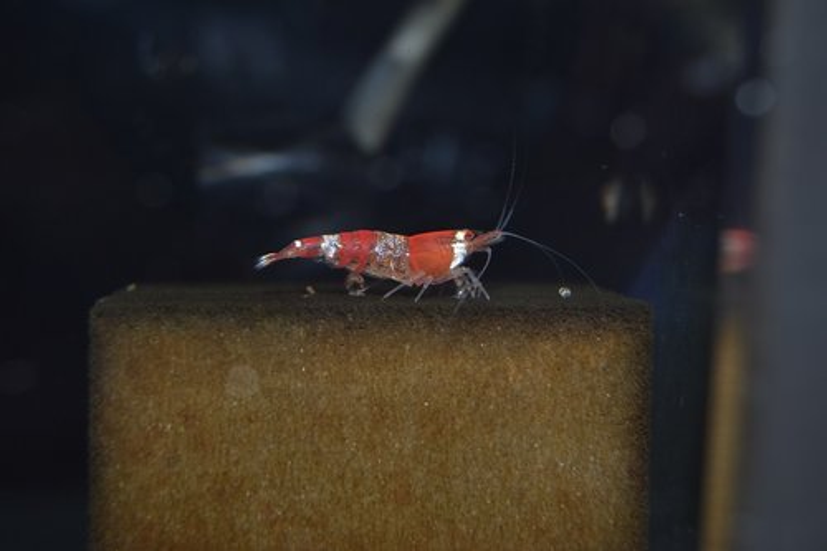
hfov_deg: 24.6
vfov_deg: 16.5
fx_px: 1894
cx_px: 414
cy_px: 276
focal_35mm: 82
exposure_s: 1/60
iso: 100
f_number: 8
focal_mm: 55
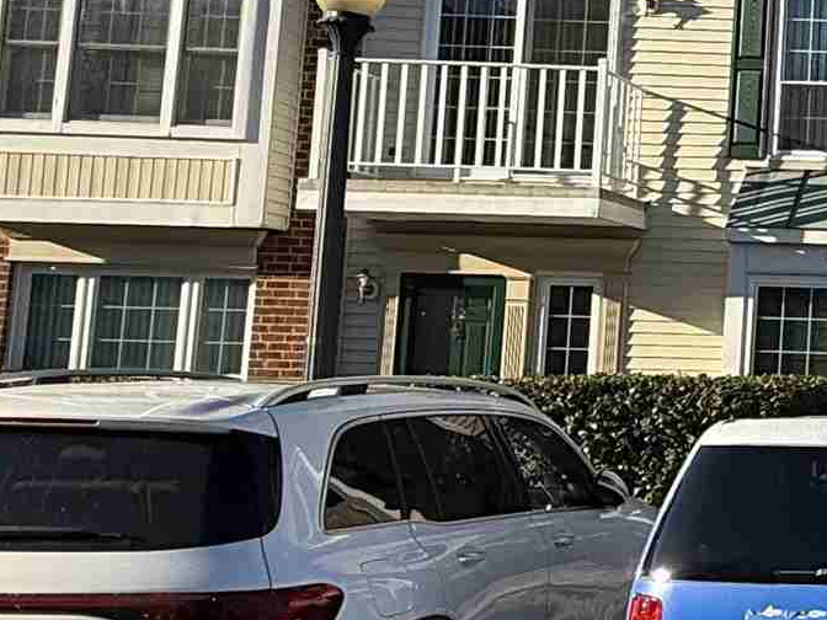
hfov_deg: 23.5
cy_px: 237
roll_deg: -1.2
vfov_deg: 22.9
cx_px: 1272
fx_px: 1529
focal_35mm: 64
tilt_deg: +7.2
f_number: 2.2
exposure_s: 1/1050
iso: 50
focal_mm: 2.22
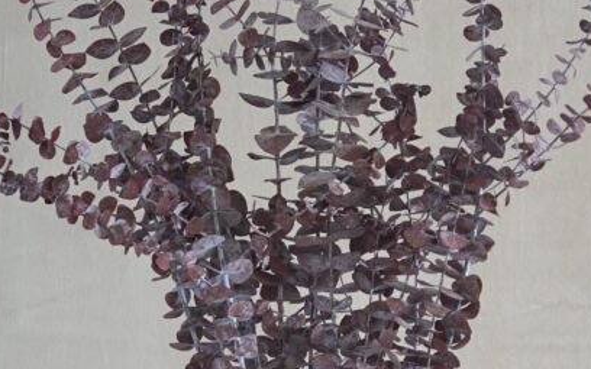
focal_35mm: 117
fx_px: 1884
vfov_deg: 11.1
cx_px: 301
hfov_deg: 17.8
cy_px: 327
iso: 80
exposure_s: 1/15
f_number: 2.8
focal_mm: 35
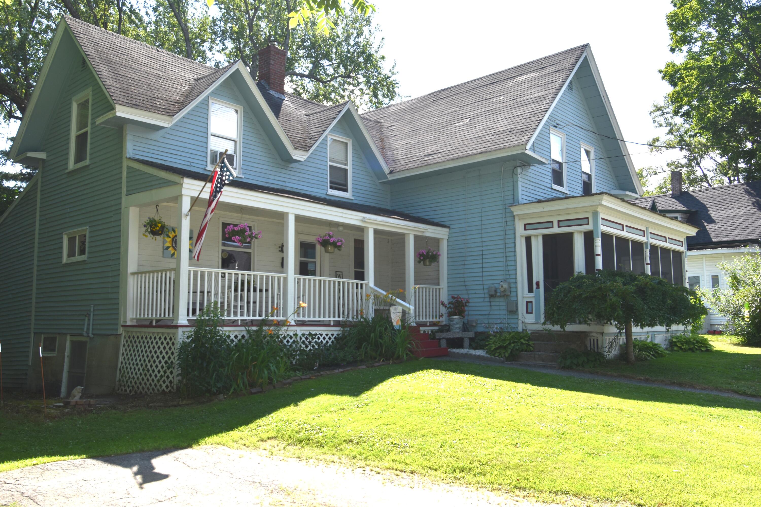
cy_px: 254
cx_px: 380
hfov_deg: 61.9
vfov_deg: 43.6
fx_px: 634
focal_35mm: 30
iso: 100
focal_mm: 20
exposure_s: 1/200
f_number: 9
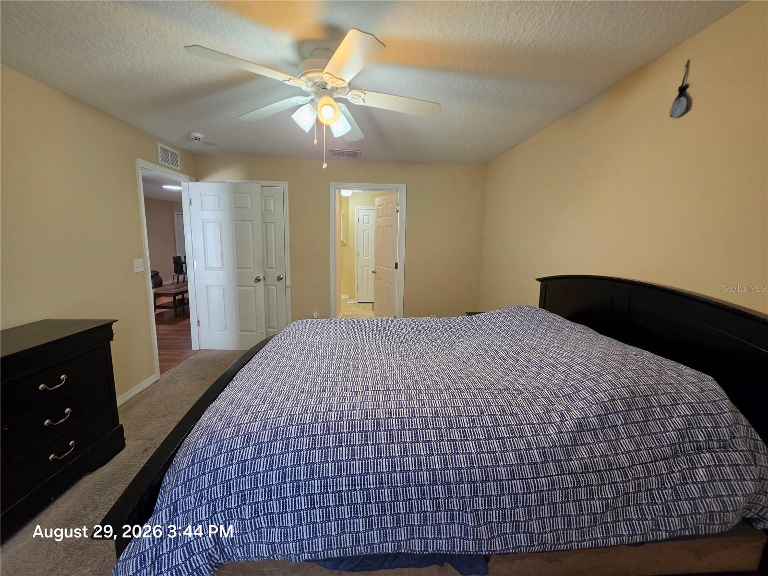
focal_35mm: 13
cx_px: 384
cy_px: 288
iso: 160
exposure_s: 1/120
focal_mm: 2.2
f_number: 1.9
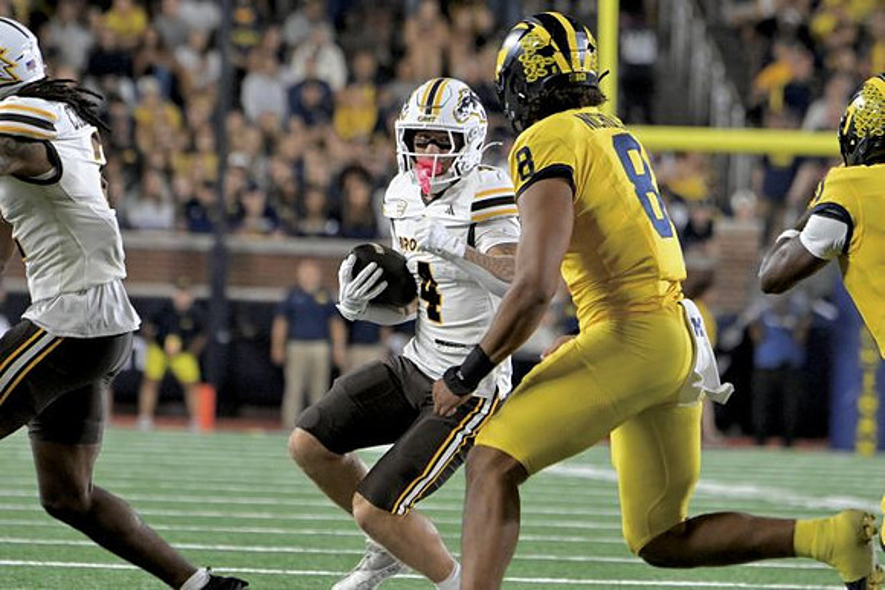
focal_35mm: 480
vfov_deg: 2.9
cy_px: 295
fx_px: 11802
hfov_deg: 4.3
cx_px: 442
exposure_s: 1/1000
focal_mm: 320
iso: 6400
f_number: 5.6
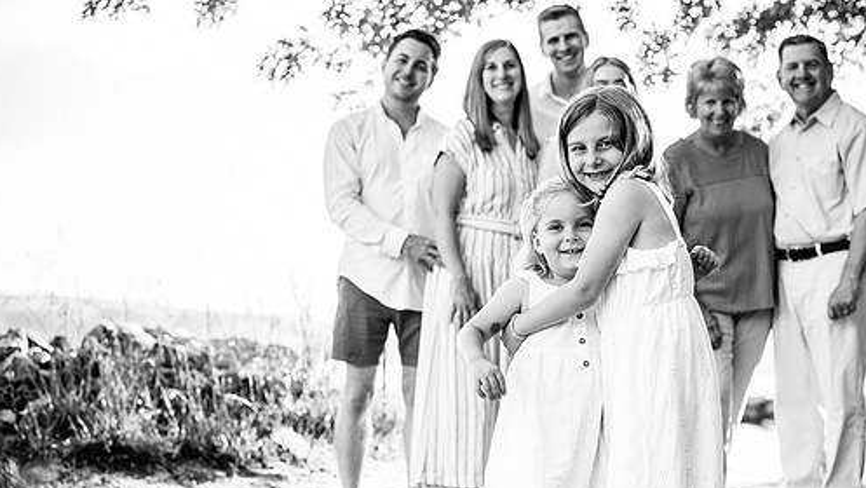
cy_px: 334
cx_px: 493
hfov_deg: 20.2
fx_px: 2435
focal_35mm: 106
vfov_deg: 11.4
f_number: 4.5
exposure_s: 1/800
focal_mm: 85
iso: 800
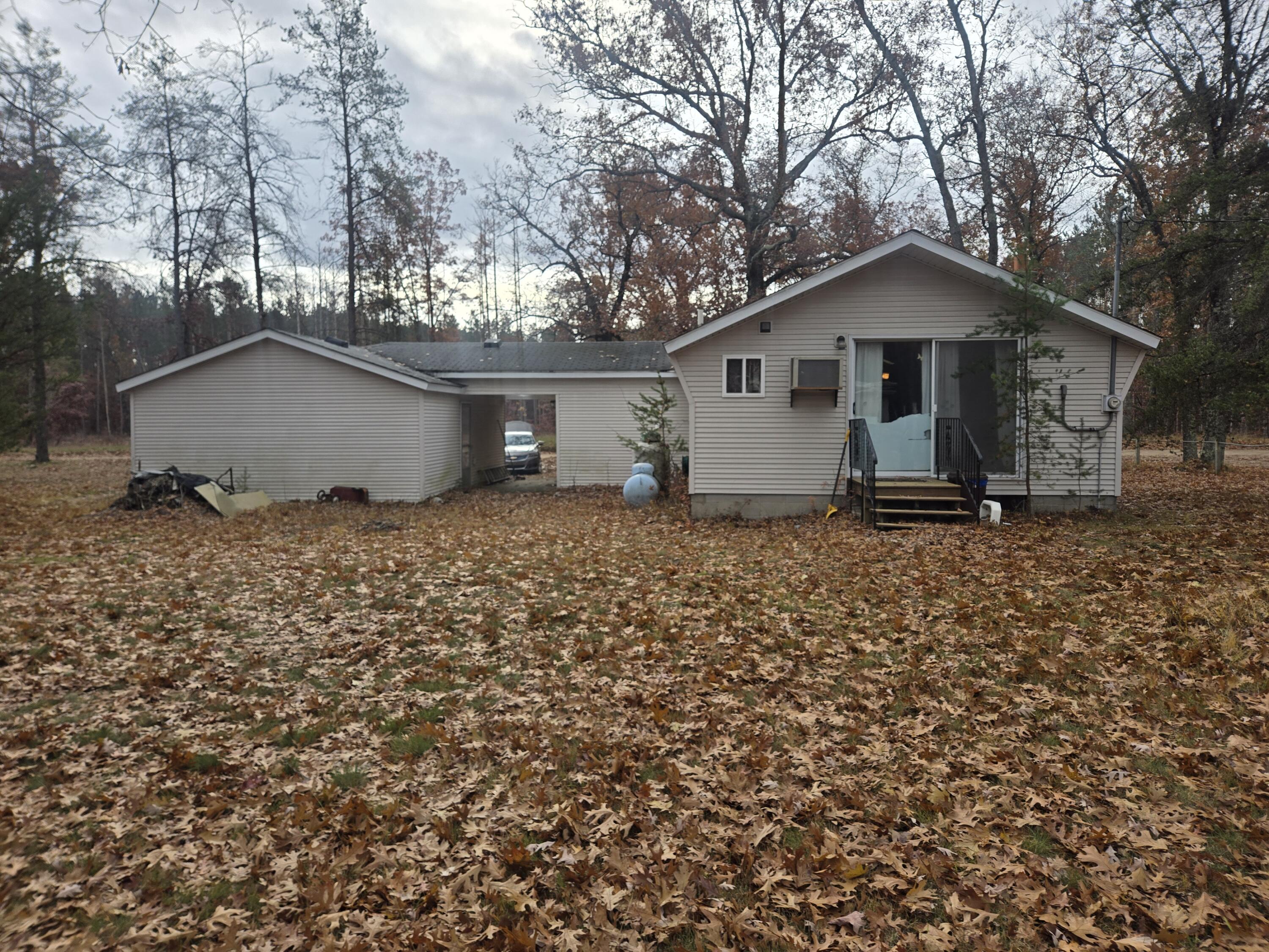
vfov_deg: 58.9
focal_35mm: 23
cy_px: 476
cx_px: 634
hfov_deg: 73.9
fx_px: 843
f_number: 1.8
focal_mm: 5.4
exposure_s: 1/1160
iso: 25
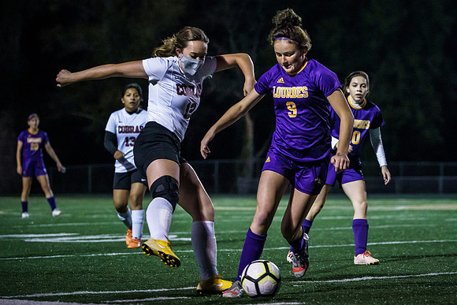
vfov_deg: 8.1
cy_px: 149
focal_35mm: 169
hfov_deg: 12.1
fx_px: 2149
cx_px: 278
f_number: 4
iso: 16000
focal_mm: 137
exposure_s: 1/800
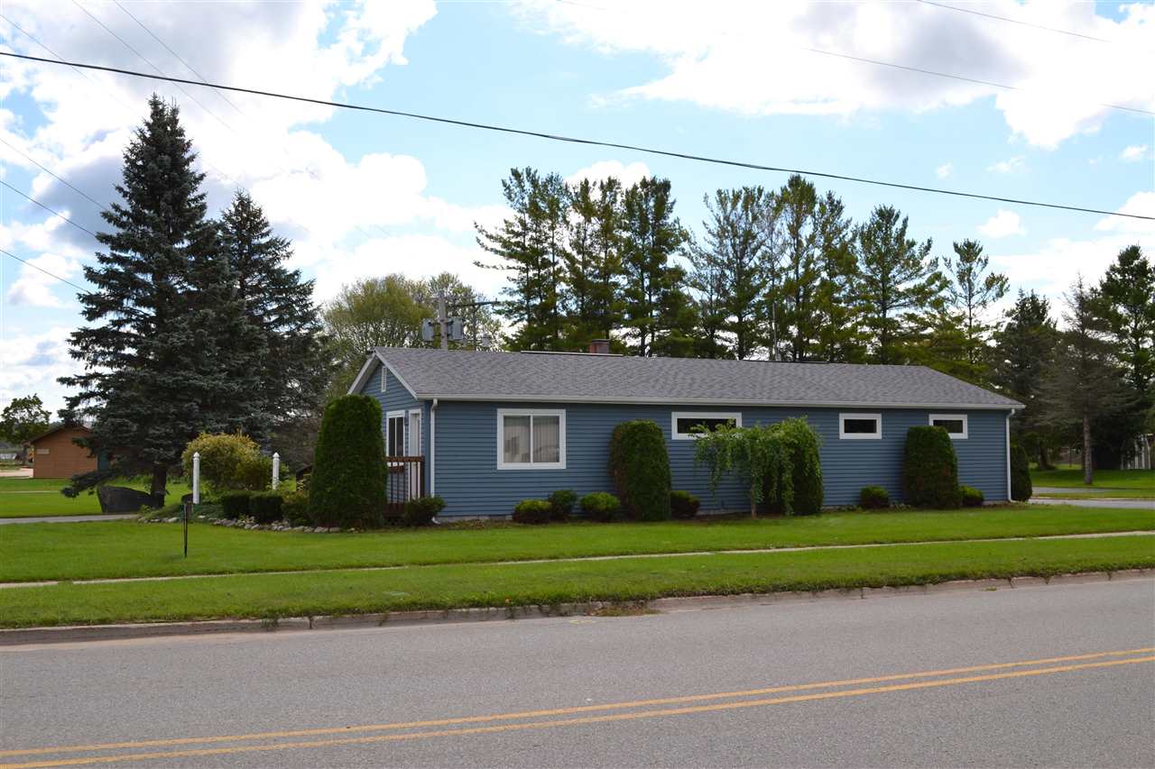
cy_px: 384
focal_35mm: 33
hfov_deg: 57.2
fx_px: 1059
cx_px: 578
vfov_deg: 40.0
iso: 100
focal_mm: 22
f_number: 10
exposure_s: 1/200
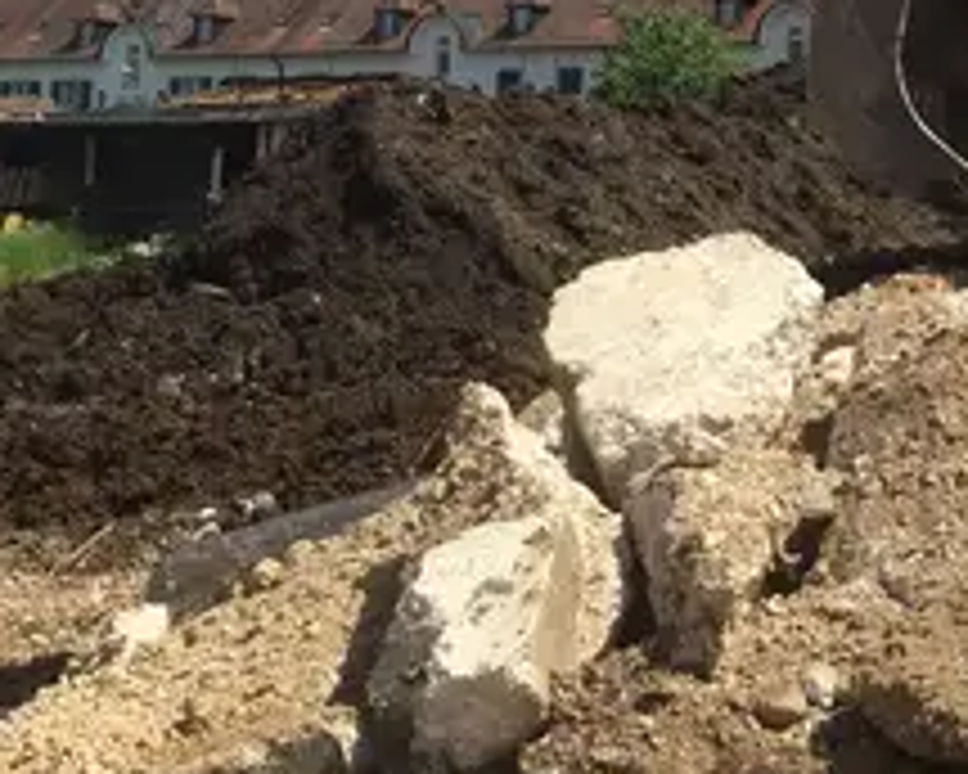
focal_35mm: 95
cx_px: 1166
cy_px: -153
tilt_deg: +8.7
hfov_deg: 19.0
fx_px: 2722
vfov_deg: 15.6
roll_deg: +0.5
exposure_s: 1/1508
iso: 25
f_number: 2.2
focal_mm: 4.15
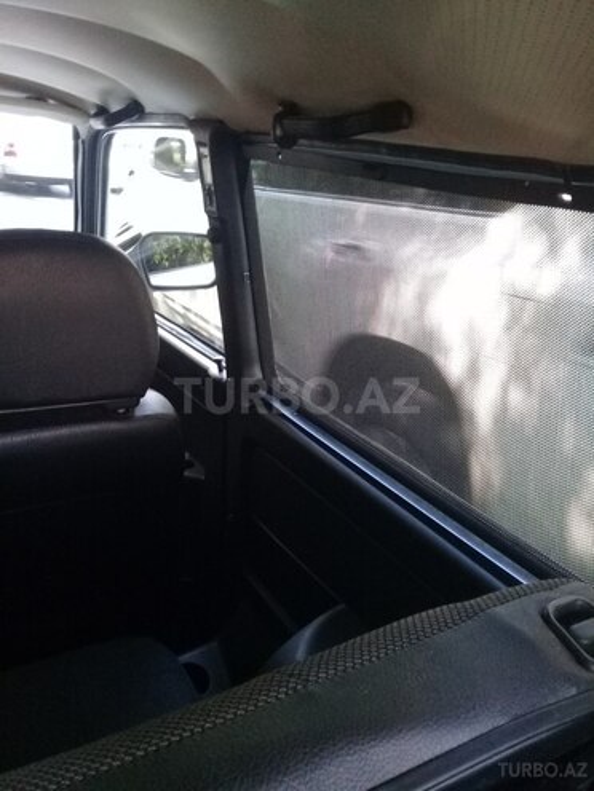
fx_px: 709
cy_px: 396
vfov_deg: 58.4
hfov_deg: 45.4
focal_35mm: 31
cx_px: 297
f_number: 2.2
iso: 200
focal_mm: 3.3
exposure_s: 1/40
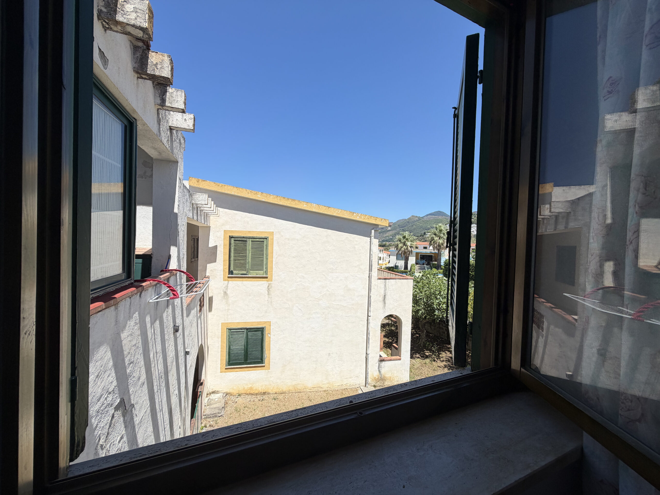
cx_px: 330
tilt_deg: -1.8
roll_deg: -1.9
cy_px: 248
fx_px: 267
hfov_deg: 102.1
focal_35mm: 14
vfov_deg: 85.7
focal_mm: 2.22
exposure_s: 1/841
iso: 20
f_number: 2.2
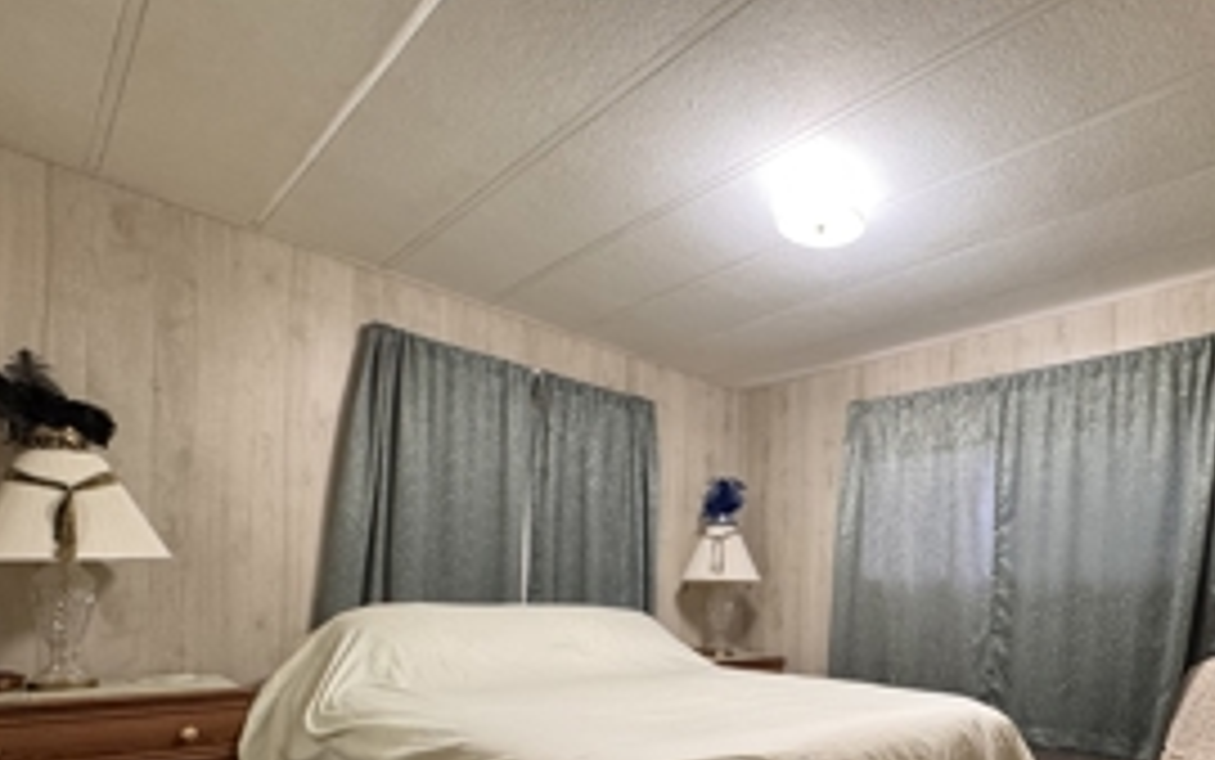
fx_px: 729
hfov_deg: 77.2
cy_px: 607
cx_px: 806
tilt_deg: -1.6
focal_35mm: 22
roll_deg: -2.3
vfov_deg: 51.7
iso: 400
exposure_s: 1/60
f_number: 2.2
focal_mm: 2.22
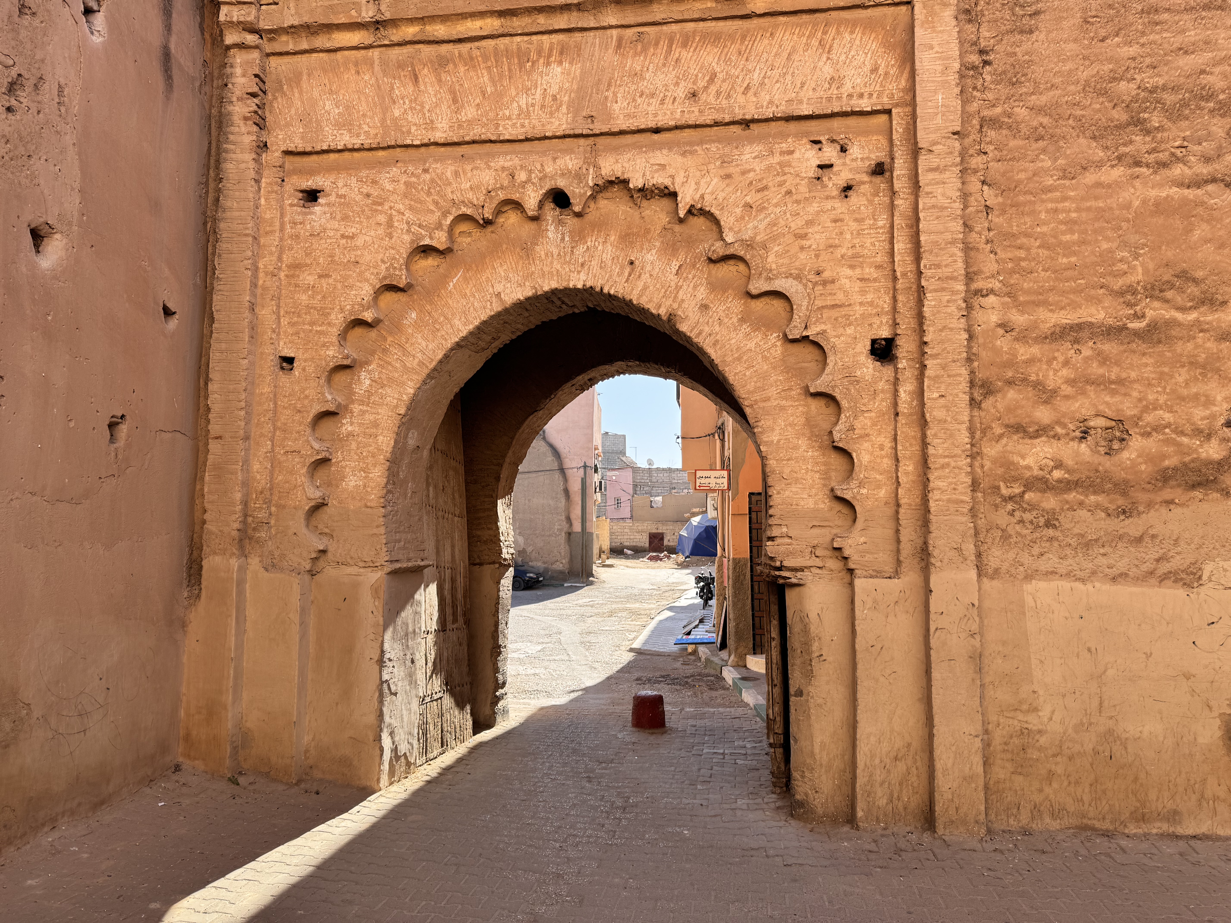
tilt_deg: +4.9
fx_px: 853
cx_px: 616
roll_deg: -0.8
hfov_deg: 71.6
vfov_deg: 56.8
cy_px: 462
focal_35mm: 24
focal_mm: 6.76
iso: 80
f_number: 1.78
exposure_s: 1/938
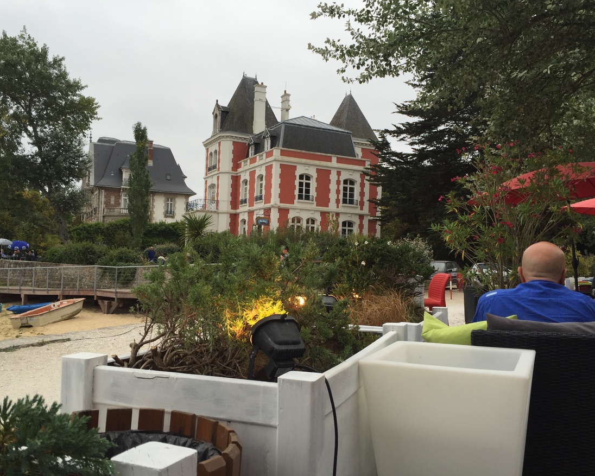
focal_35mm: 31
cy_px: 243
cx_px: 277
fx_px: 546
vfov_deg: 47.1
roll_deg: -2.4
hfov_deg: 57.1
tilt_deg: +2.5
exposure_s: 1/384
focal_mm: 4.15
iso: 32
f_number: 2.2
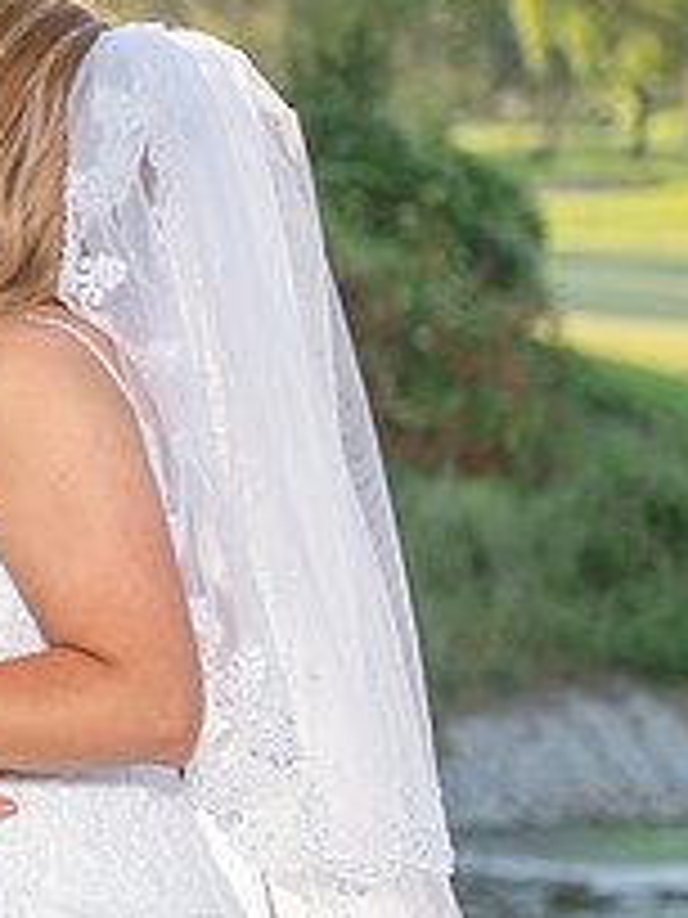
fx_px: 5671
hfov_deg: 6.8
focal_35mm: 214
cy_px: 325
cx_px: -329
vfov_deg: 9.2
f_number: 3.5
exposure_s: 1/320
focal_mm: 70
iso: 200
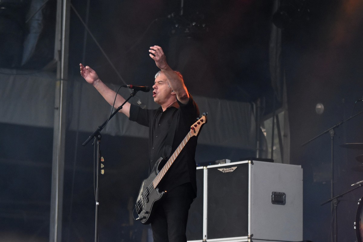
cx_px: 182
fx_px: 1437
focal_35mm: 142
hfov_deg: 14.4
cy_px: 121
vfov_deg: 9.6
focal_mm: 95
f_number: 2.8
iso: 2000
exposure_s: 1/4000
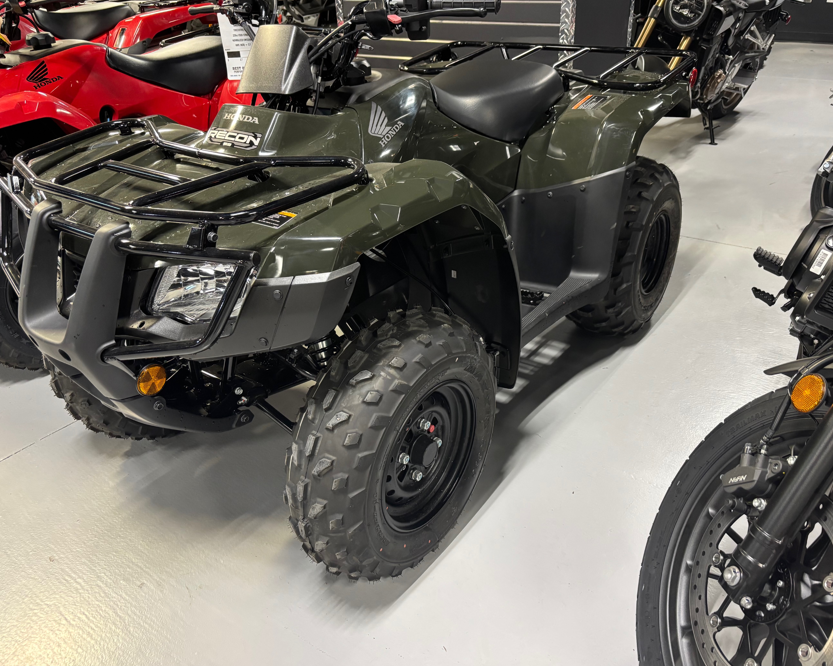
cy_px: 327
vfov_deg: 51.5
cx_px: 434
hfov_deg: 62.2
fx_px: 690
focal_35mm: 28
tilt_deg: -28.6
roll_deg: +1.9
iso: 320
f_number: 1.6
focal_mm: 5.96
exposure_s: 1/60
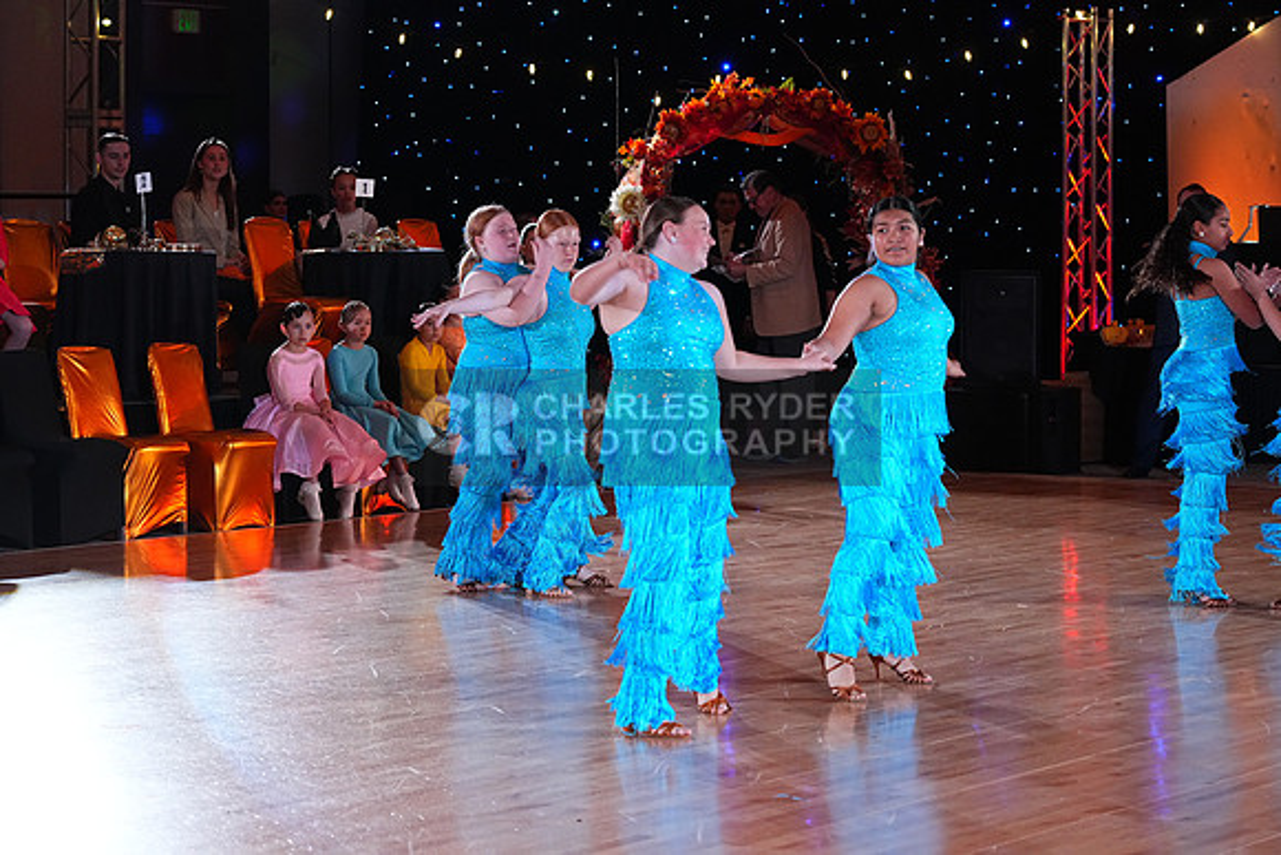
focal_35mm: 105
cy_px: 428
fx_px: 3737
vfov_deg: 13.0
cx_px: 640
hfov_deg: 19.5
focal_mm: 105
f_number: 5.6
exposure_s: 1/400
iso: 5000
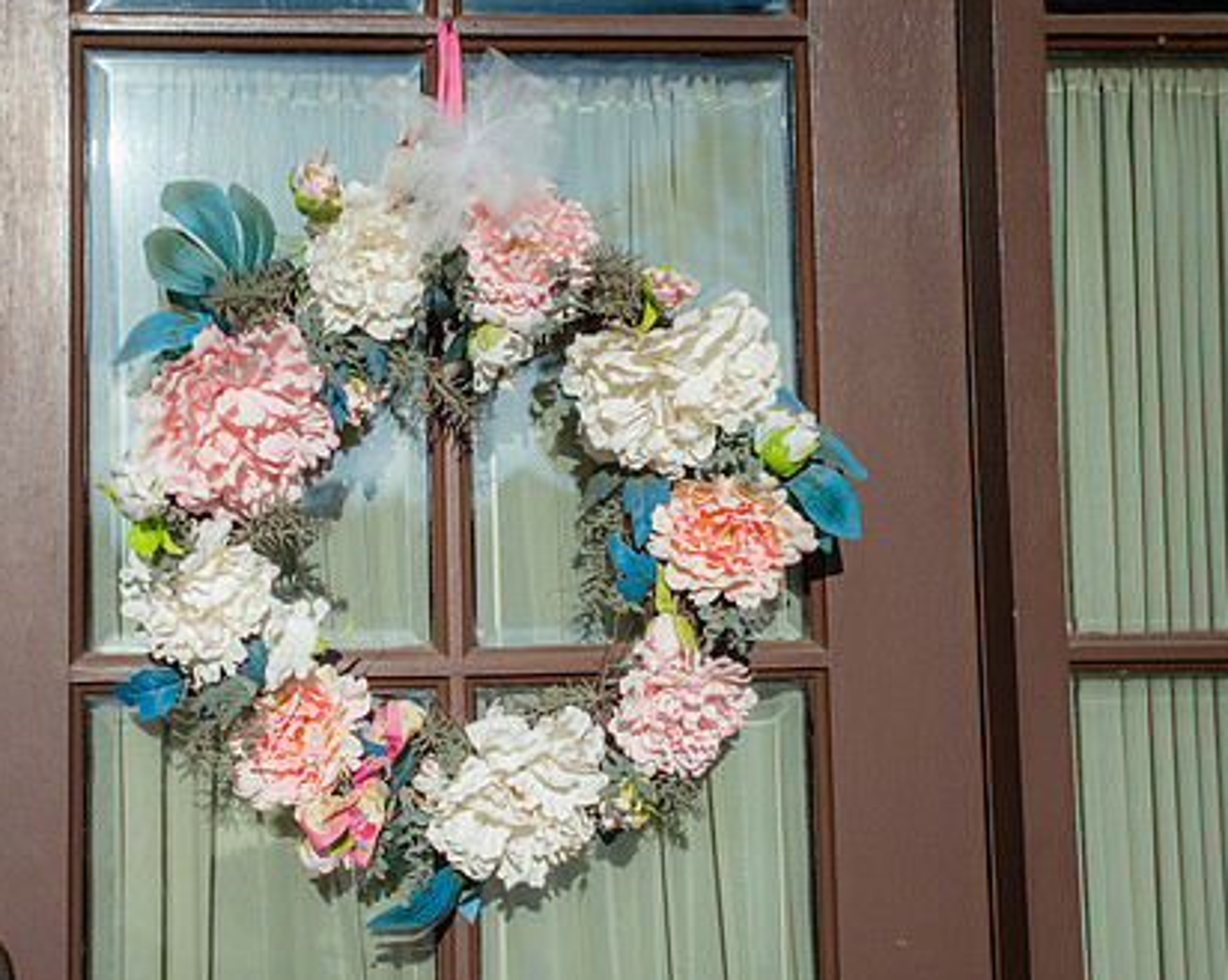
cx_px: 433
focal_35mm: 52
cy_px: 523
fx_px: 1889
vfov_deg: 29.1
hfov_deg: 35.7
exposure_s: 1/6400
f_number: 2.8
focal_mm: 35
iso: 250
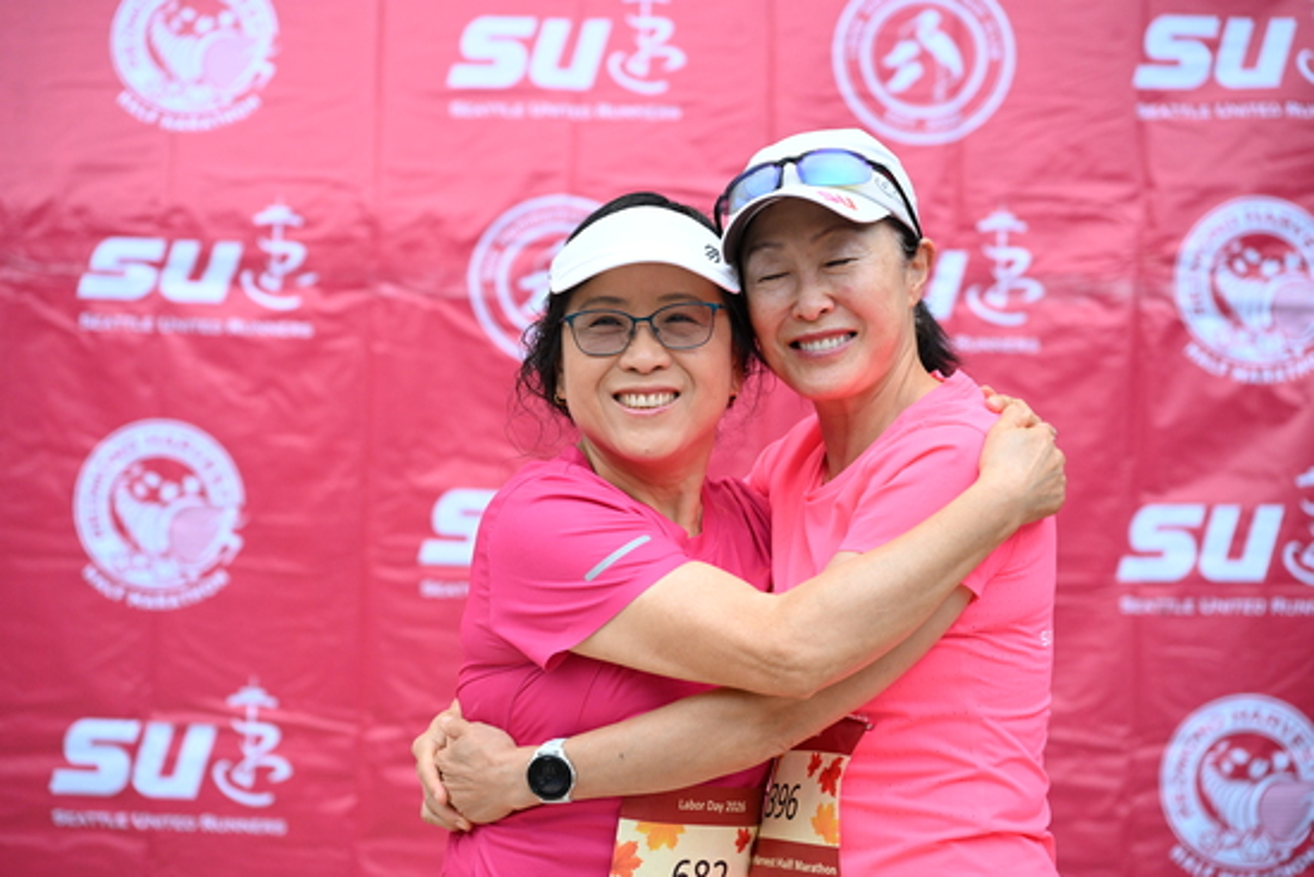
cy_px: 438
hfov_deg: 22.1
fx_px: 3359
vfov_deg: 14.9
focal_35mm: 92
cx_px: 657
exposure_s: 1/400
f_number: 4
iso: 2000
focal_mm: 92
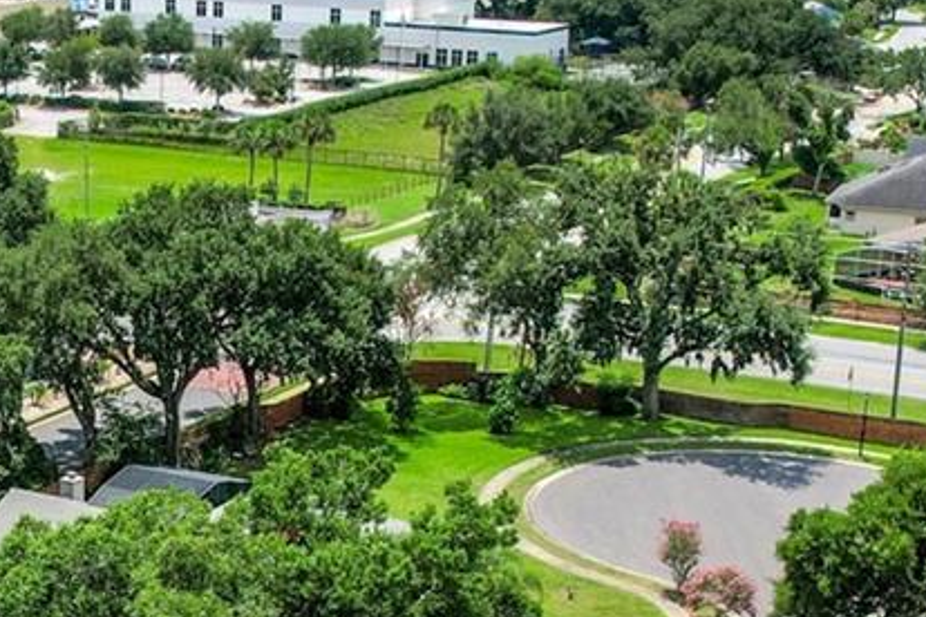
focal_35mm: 85
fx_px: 2186
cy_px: 567
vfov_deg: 15.9
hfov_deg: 23.2
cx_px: 60
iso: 100
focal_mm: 8.38
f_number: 2.8
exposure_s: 1/320
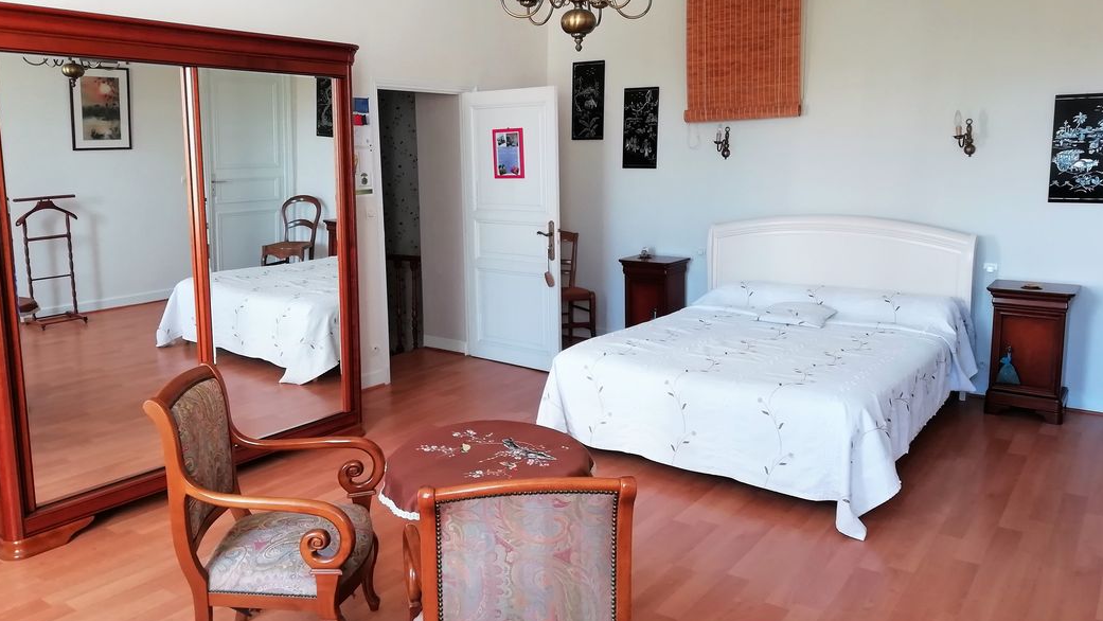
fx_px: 848
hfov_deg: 66.1
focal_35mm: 29
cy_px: 280
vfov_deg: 40.2
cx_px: 542
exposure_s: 1/50
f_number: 2.2
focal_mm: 3.46
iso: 64
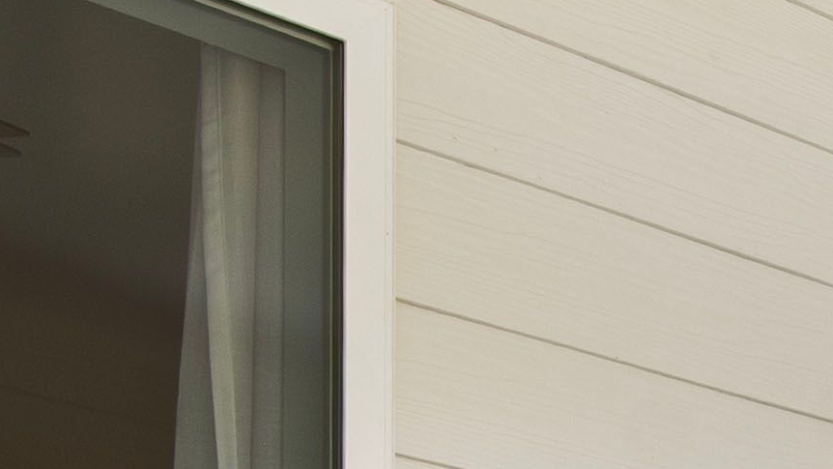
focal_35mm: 117
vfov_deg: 9.3
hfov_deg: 17.6
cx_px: 977
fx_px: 2578
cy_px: 1136
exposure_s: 1/10
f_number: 8
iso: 100
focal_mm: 11.5
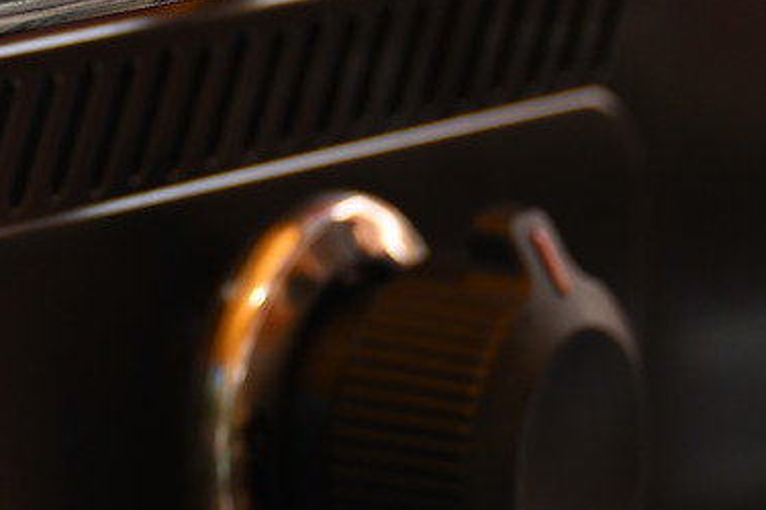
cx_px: -462
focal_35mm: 283
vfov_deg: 4.8
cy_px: -140
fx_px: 6021
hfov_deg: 7.1
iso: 100
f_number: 2.8
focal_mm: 53
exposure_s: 1/320
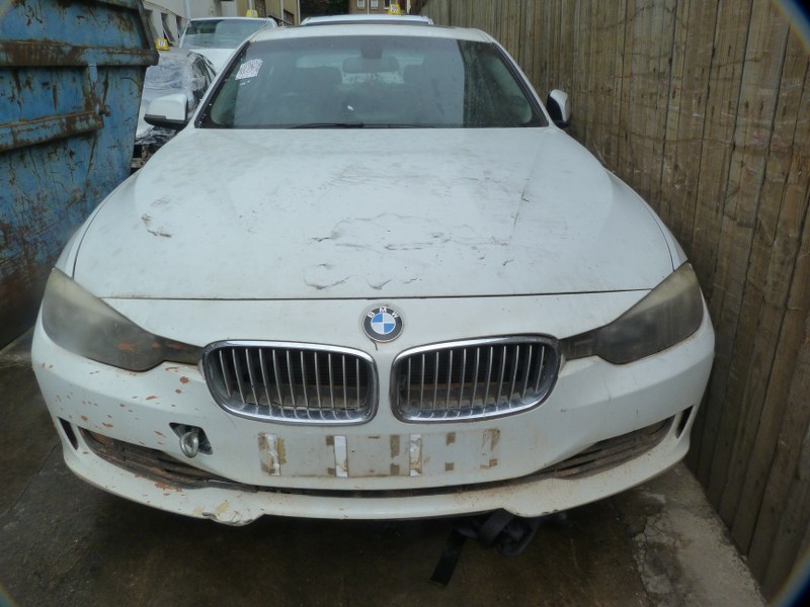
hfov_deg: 69.4
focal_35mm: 25
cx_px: 405
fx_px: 585
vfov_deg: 54.9
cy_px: 304
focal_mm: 4.5
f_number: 5.6
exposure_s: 1/400
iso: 125
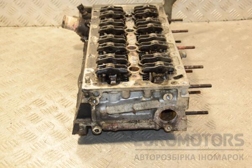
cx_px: 126
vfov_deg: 25.8
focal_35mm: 52
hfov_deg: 37.9
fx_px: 367
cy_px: 84
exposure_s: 1/125
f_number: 5
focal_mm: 35
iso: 800
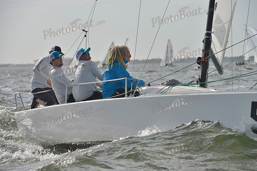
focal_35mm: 200
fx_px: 1428
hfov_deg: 10.3
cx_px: 128
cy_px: 86
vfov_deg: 6.9
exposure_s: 1/2000
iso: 400
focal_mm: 200
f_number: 7.1
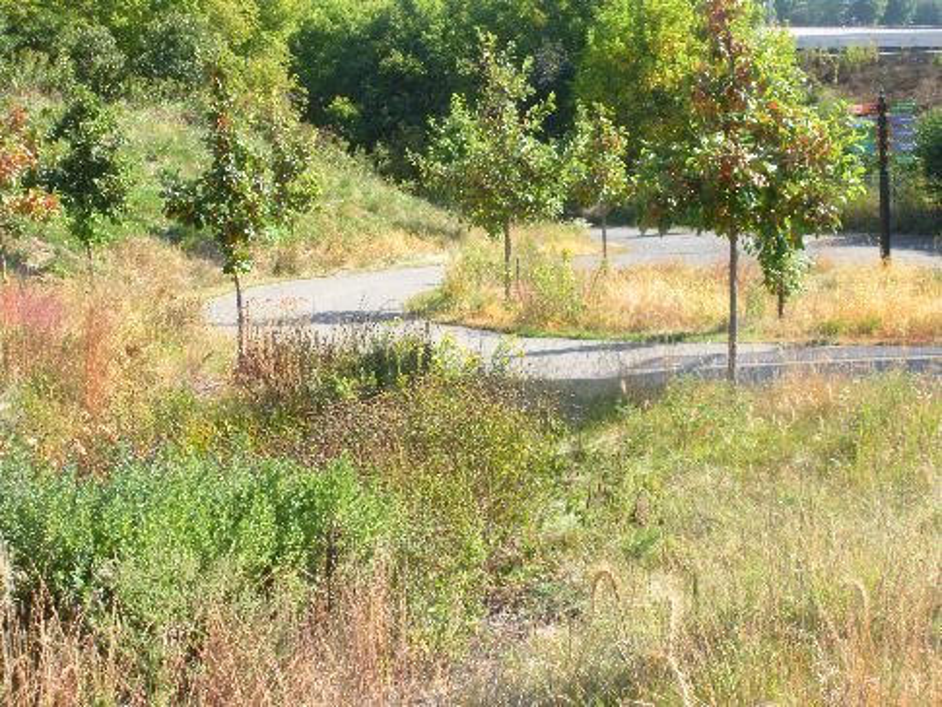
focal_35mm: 64
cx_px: 471
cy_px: 354
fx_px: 1742
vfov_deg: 22.9
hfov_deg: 30.3
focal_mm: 11.2
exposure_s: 1/369
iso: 200
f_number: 4.6
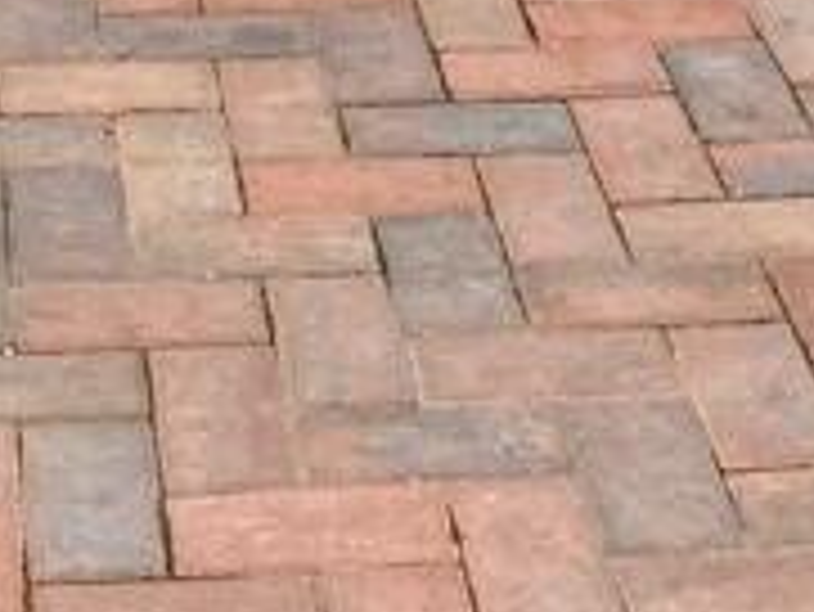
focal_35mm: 147
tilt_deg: -1.6
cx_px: 63
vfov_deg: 9.3
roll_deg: +0.5
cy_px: -720
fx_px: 3459
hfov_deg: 13.3
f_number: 1.8
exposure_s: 1/788
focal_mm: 4.25
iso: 32
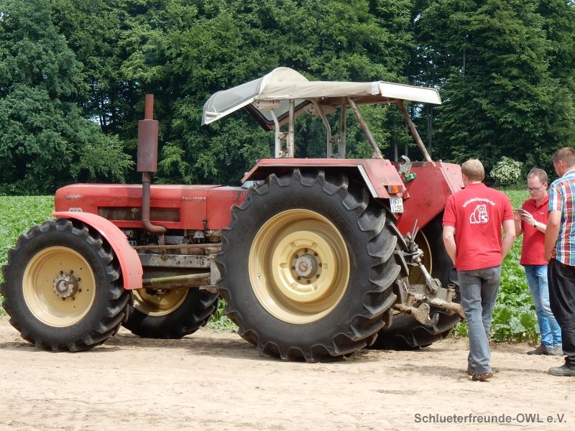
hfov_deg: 16.8
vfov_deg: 12.7
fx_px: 1943
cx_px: 288
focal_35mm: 117
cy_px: 216
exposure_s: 1/250
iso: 125
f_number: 5.6
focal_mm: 20.9
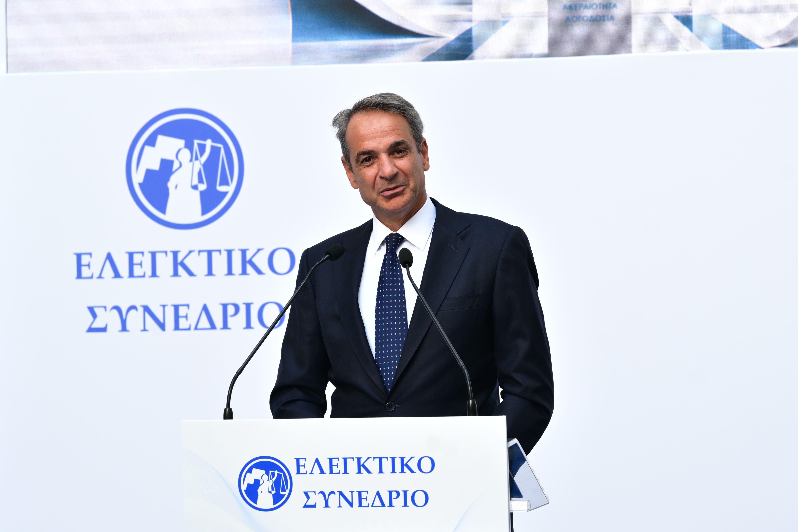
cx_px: 399
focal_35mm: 232
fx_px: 5142
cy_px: 266
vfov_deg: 5.9
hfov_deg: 8.9
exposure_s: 1/500
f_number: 5.6
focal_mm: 155
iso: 1600
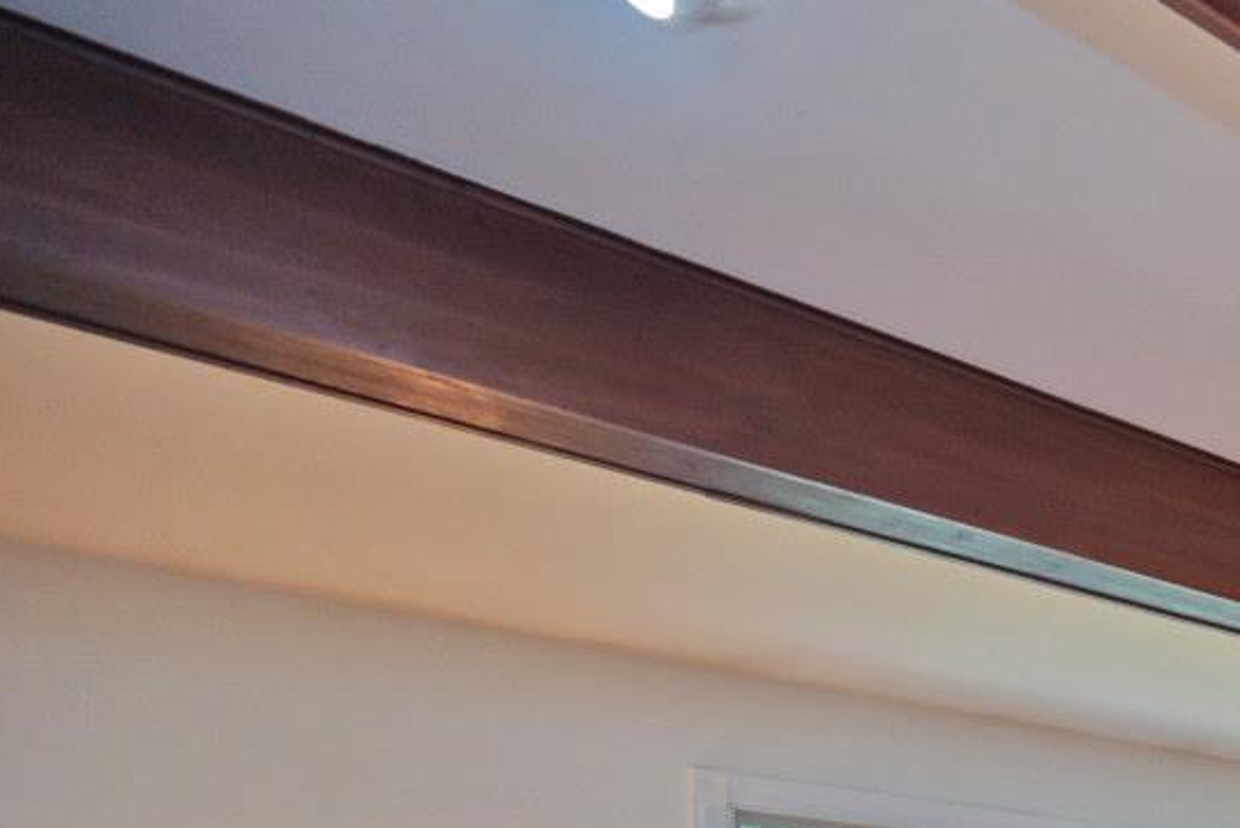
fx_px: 1344
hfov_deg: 33.3
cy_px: 1070
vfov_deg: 28.3
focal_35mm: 39
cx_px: 1678
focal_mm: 14
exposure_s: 1/60
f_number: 4
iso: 400
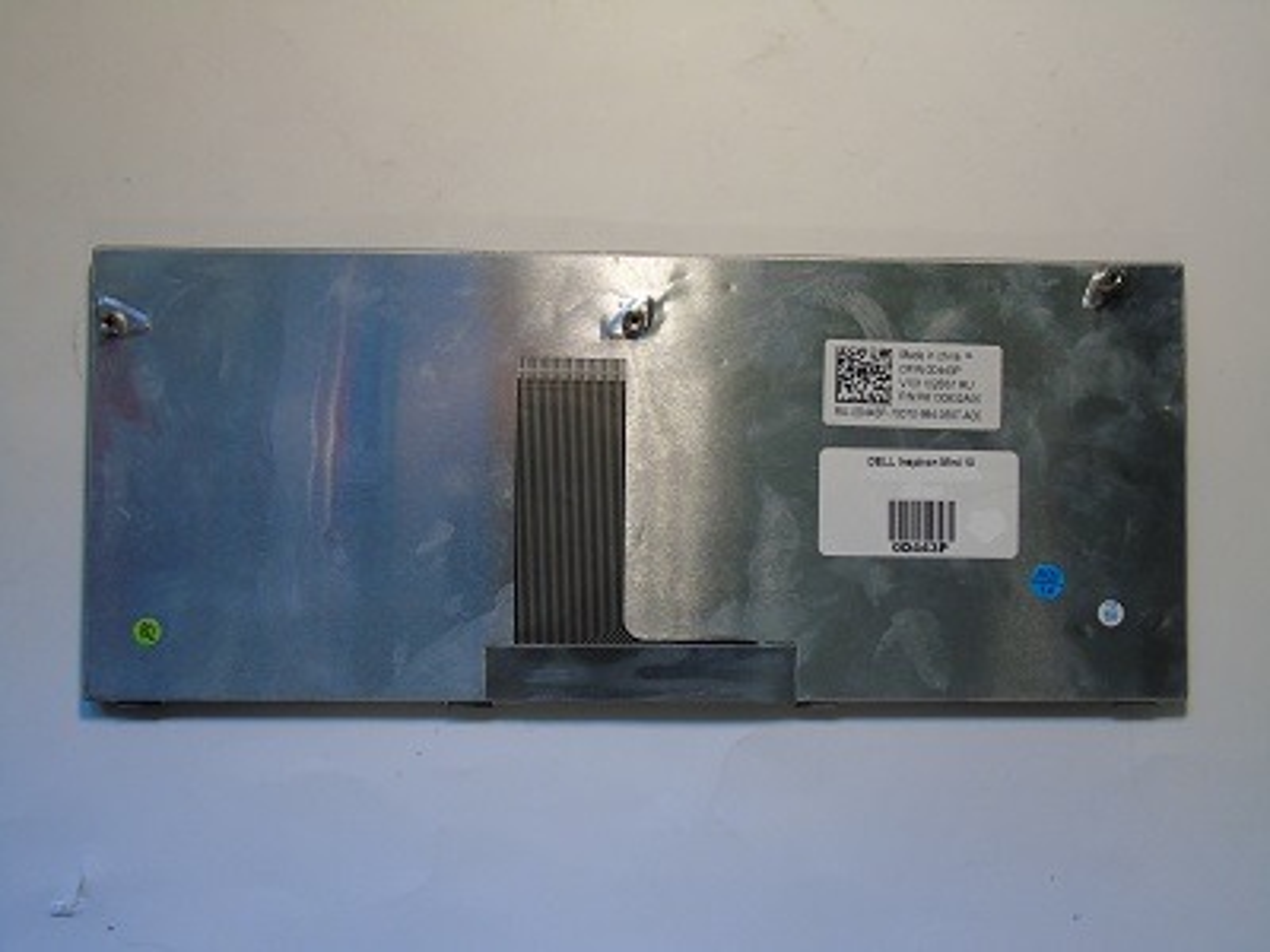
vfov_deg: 36.0
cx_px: 635
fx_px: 1468
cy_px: 476
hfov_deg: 46.8
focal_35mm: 40
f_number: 4.9
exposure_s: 1/8
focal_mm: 7.1
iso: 200
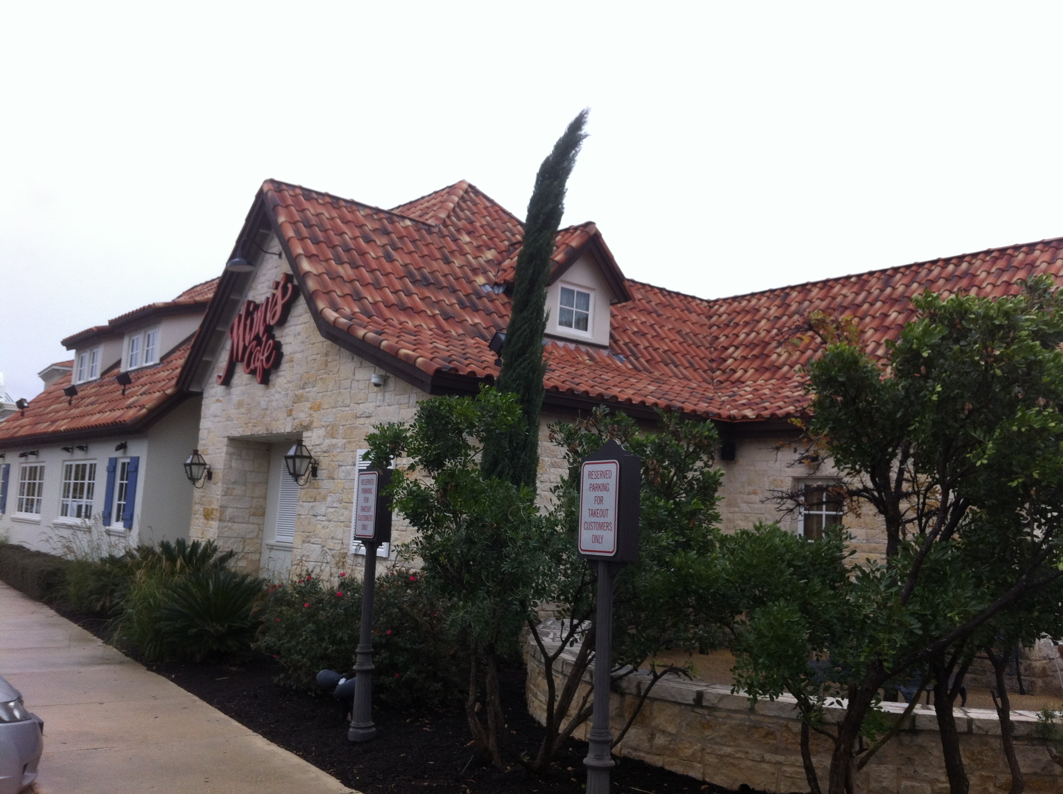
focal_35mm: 35
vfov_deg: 40.6
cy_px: 397
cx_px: 532
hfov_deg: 52.7
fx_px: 1073
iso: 80
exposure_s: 1/293
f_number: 2.8
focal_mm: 3.85
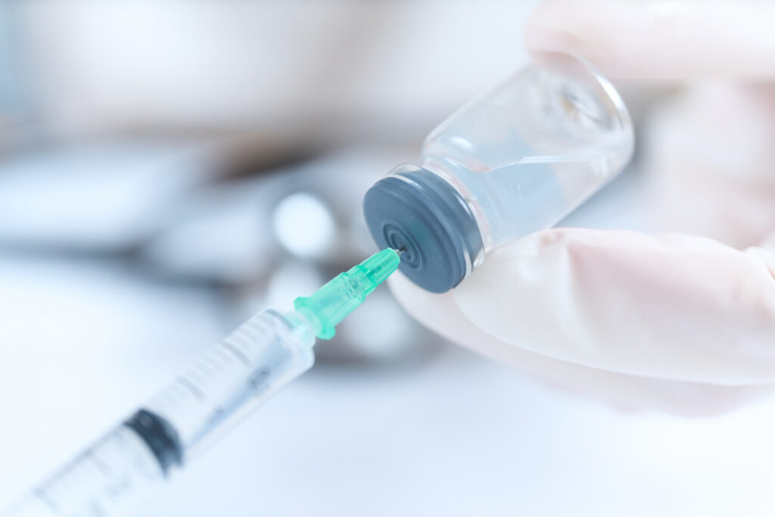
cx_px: 388
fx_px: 1507
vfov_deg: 19.5
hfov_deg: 28.8
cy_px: 258
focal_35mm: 70
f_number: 2.8
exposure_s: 1/200
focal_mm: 70
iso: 100
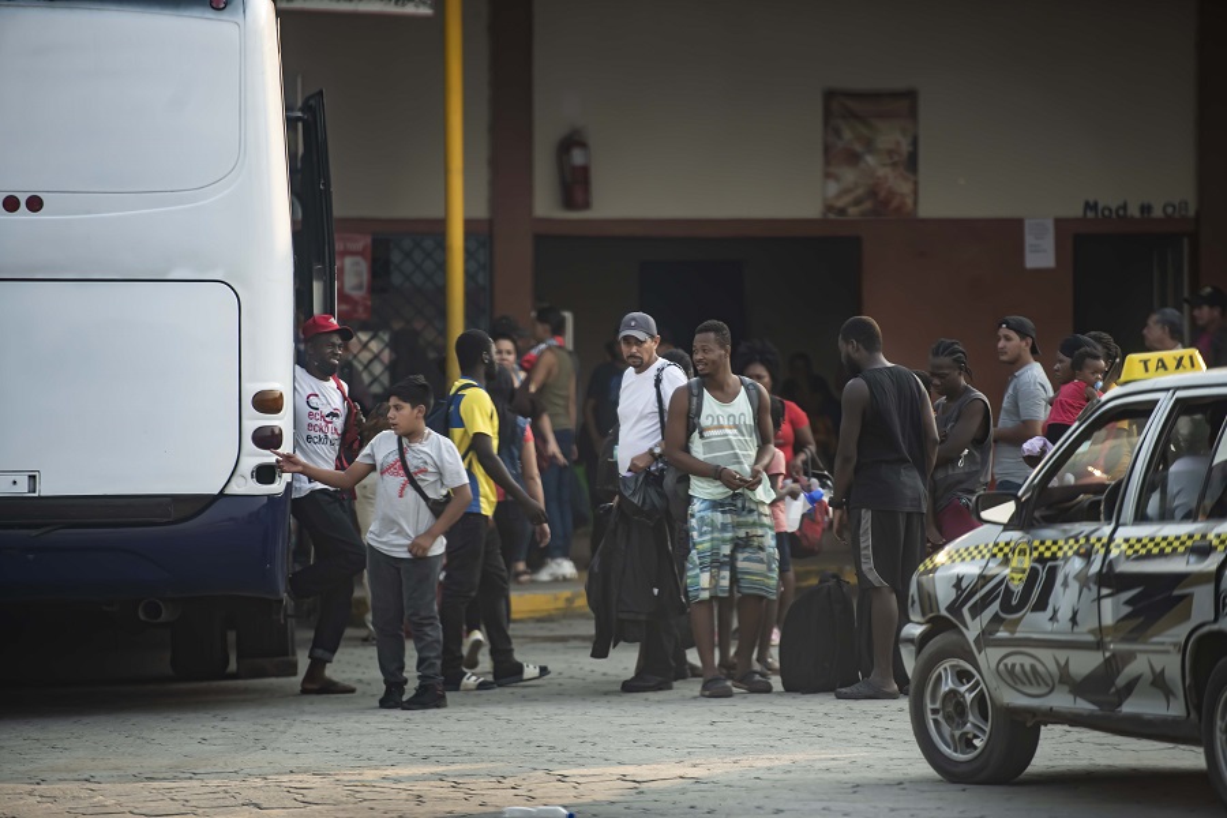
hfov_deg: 10.3
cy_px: 409
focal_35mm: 200
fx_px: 6816
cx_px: 614
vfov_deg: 6.9
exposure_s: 1/640
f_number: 2.8
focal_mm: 200
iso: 250
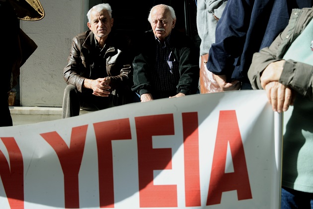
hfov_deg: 28.8
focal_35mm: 70
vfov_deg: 19.5
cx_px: 156
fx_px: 609
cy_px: 104
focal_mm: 70
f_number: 14
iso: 400
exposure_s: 1/200
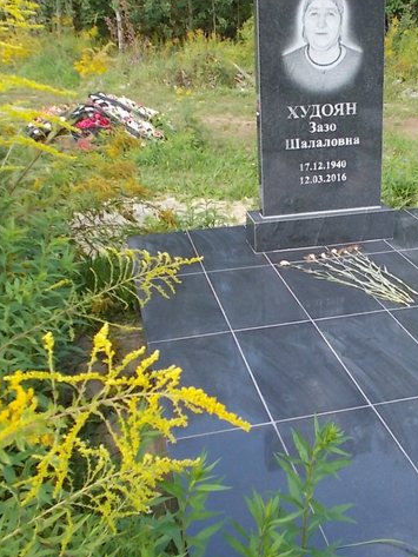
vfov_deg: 42.6
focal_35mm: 44
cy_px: 211
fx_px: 708
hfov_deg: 32.2
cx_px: 318
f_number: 3.2
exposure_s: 1/200
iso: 80
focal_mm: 4.6
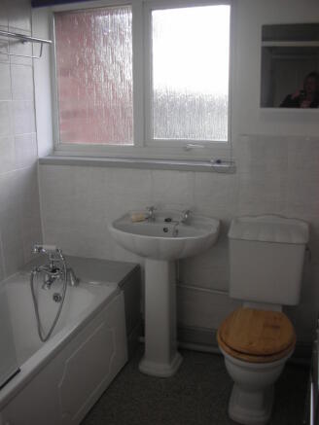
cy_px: 212
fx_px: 430
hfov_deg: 40.7
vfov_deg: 52.6
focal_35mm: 35
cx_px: 160
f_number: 3
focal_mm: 5.8
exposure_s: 1/77
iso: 50
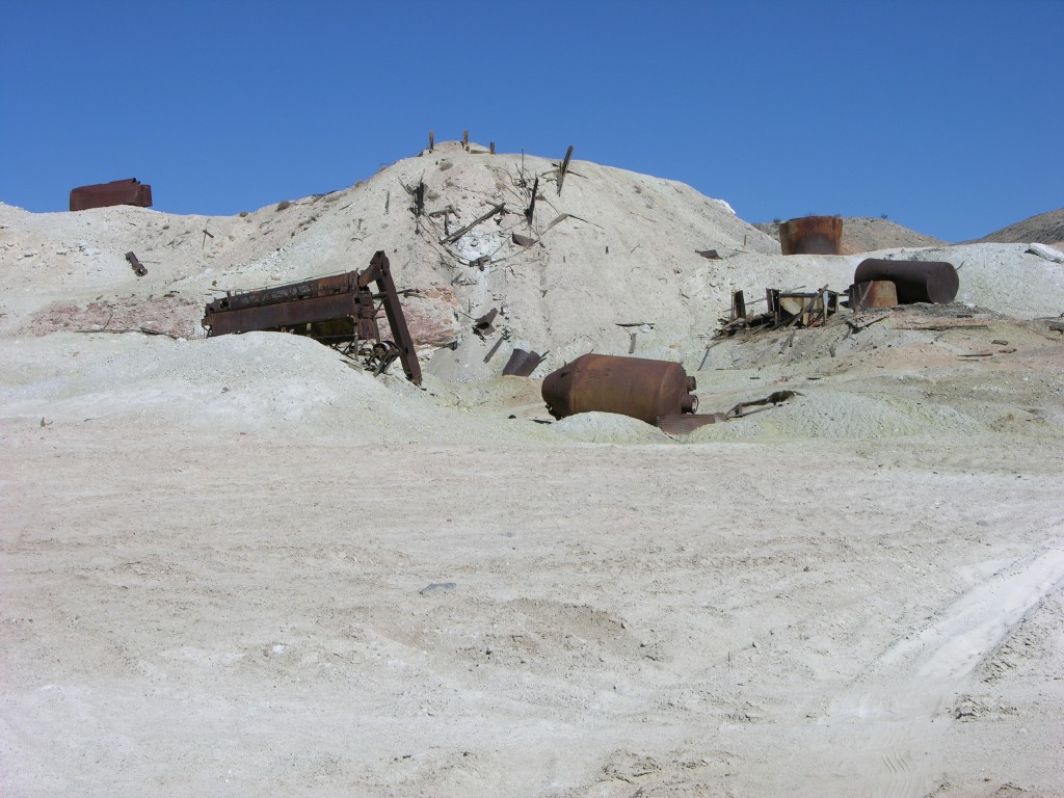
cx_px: 532
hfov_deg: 29.4
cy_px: 399
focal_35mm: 66
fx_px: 2029
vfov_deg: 22.3
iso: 50
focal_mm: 16.8
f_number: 7.3
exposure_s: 1/398
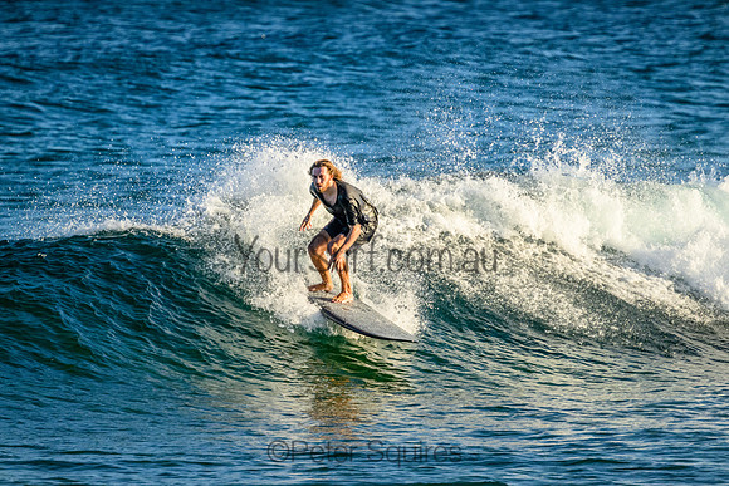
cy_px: 243
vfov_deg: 1.7
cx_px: 364
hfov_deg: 2.6
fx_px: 16203
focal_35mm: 800
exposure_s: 1/2000
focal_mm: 800
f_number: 11
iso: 2500
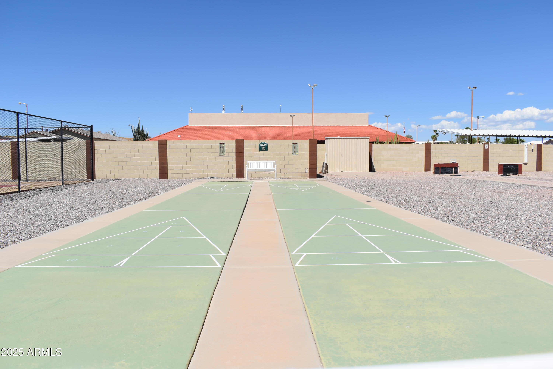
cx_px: 276
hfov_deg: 67.4
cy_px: 184
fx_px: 415
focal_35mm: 27
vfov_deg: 47.9
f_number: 10
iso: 100
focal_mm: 18
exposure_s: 1/400
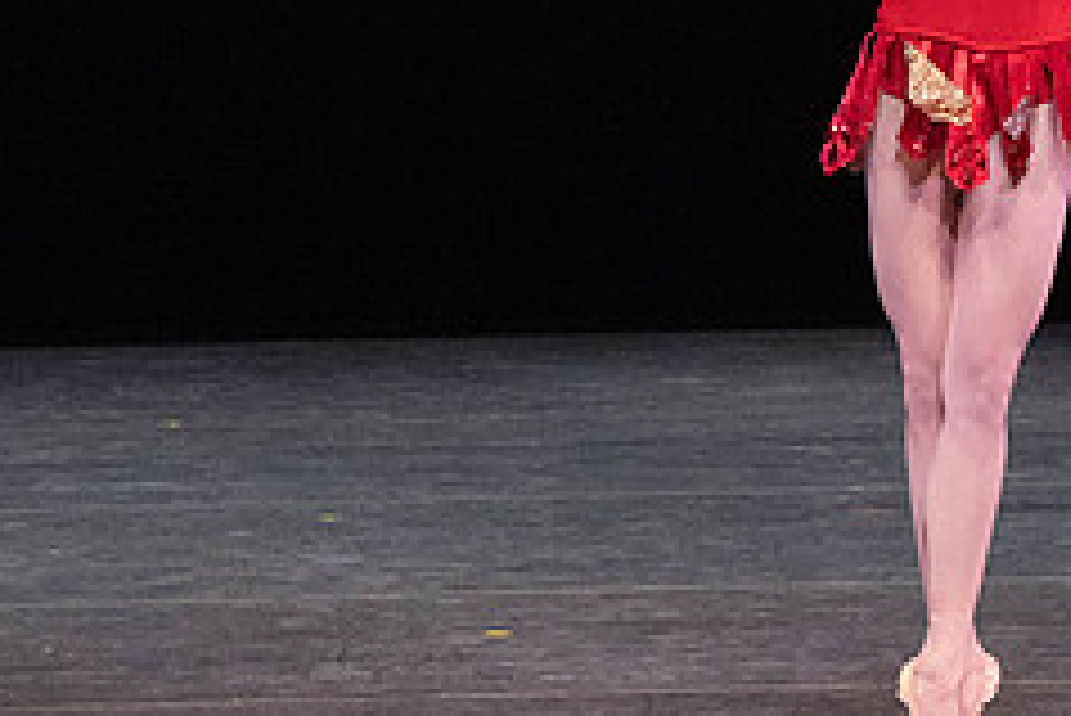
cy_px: -2
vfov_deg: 1.7
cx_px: 882
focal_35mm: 818
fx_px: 24349
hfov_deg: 2.5
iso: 16000
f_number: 11
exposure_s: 1/500
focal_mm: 336
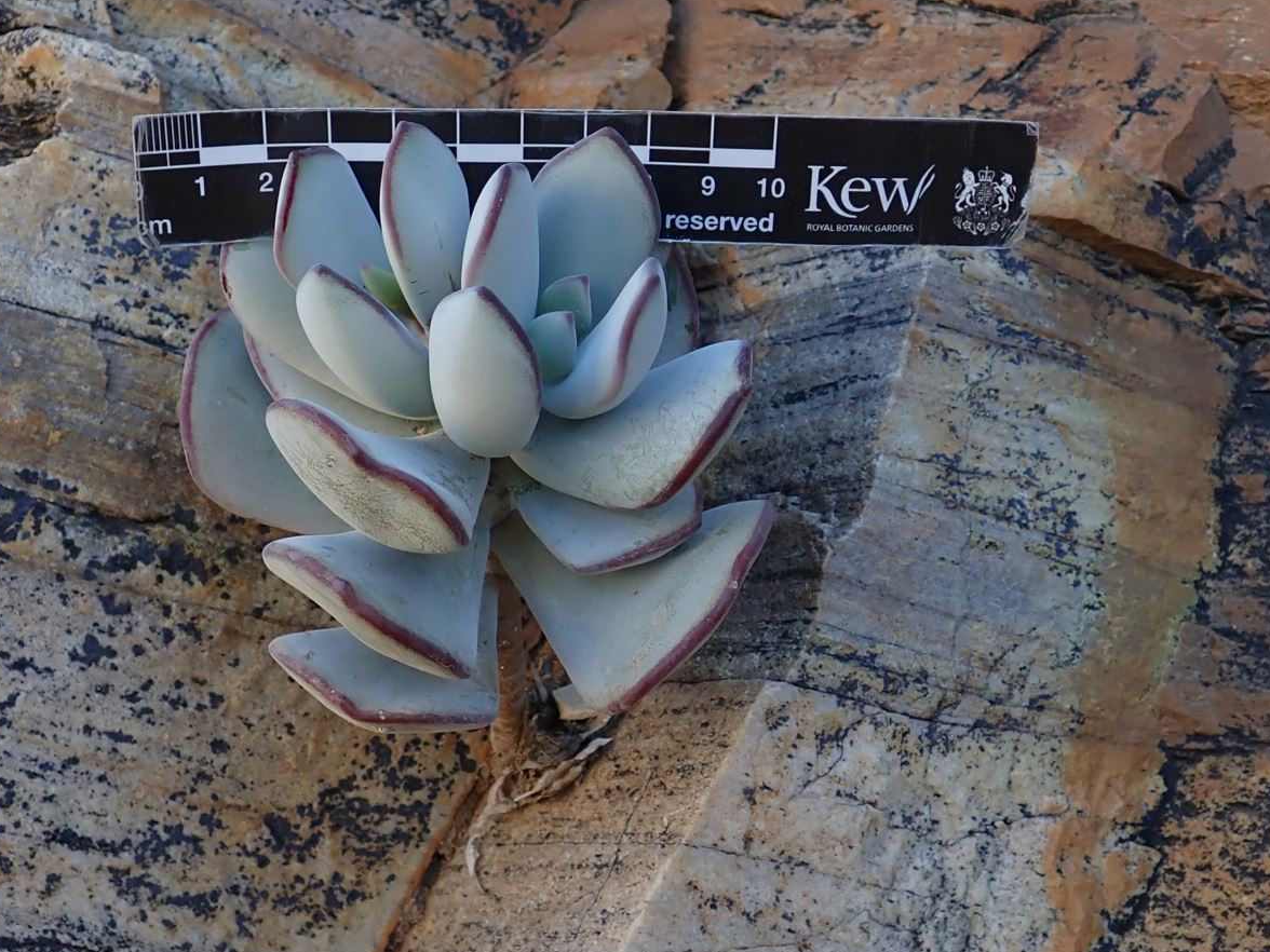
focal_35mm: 51
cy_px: 491
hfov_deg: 37.5
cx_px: 650
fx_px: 1871
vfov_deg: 28.6
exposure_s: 1/250
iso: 100
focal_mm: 5.5
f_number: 2.3
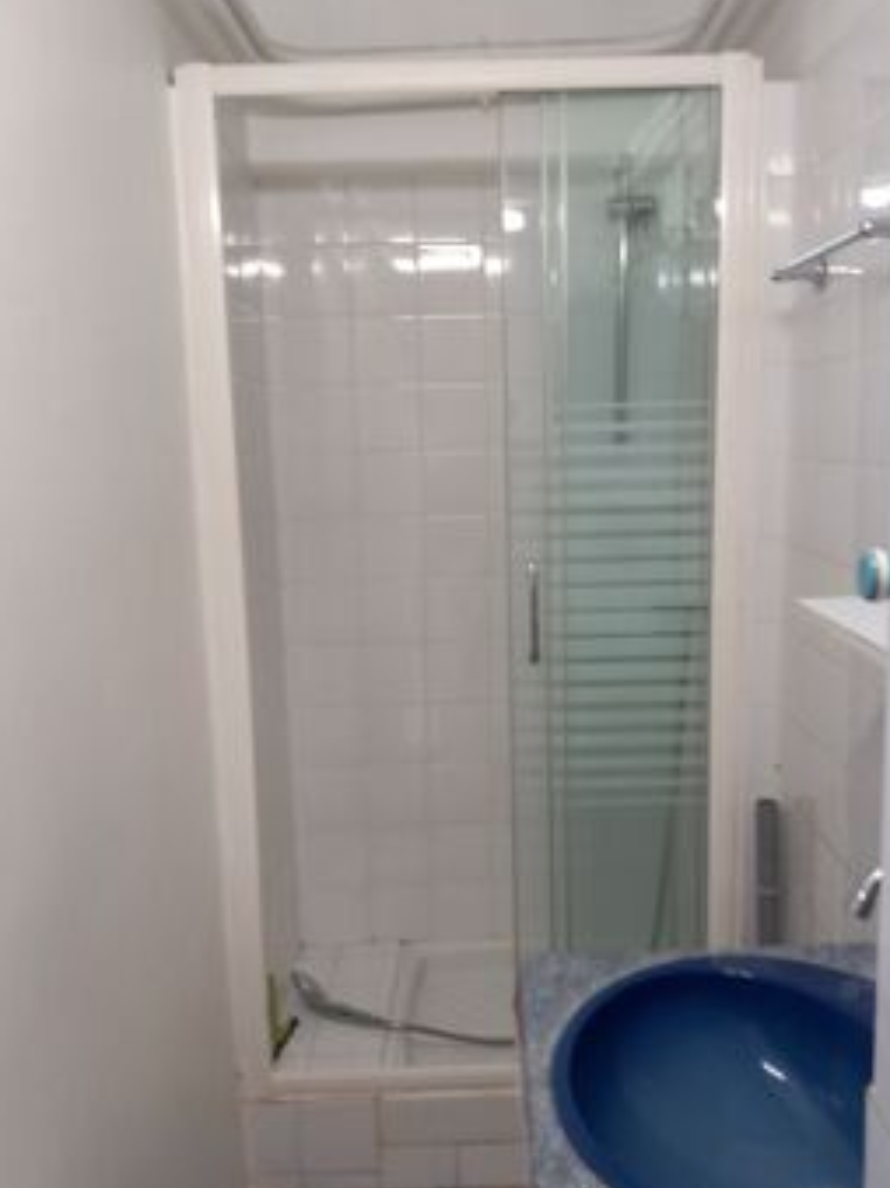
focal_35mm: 34
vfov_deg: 54.0
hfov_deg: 41.7
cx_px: 484
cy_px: 615
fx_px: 1166
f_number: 1.8
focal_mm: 4
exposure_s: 1/50
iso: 160
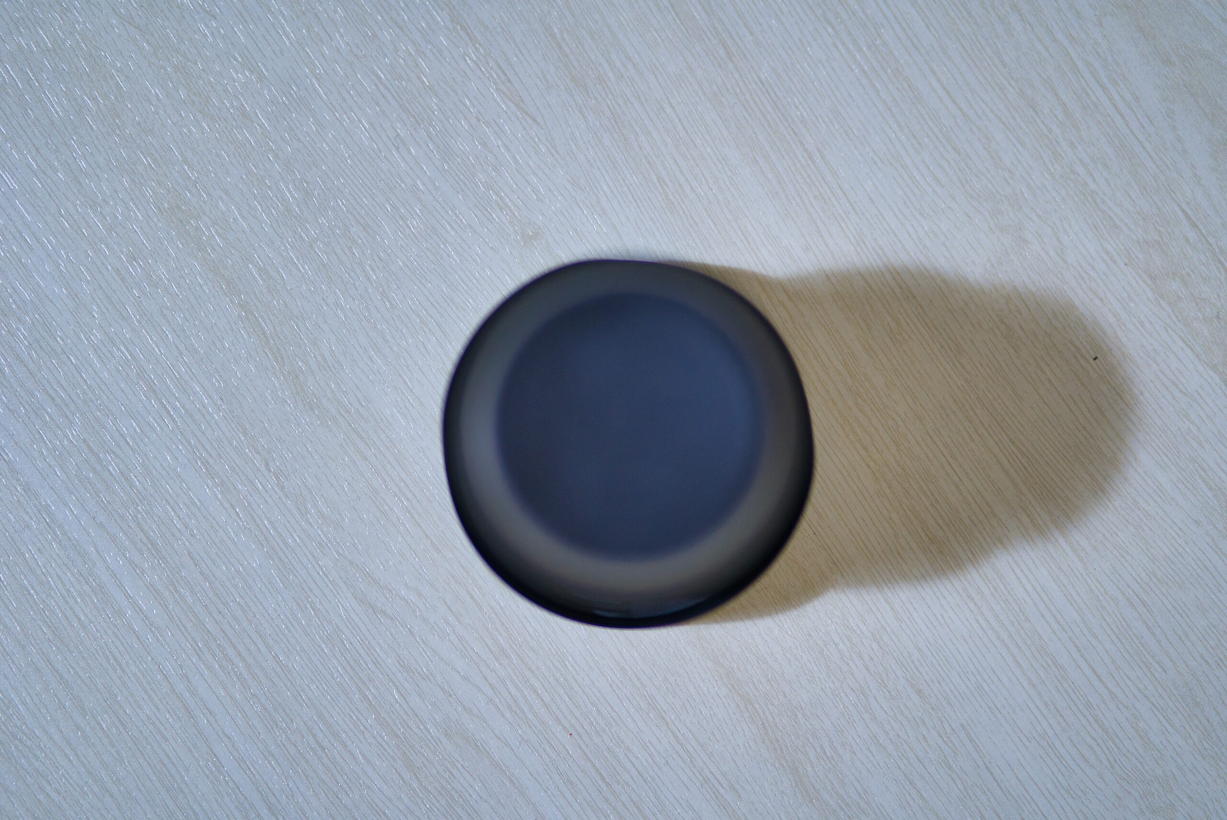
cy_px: 410
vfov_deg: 16.1
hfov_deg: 23.9
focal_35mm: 85
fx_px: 2899
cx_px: 614
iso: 800
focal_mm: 85
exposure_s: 1/50
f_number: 1.8
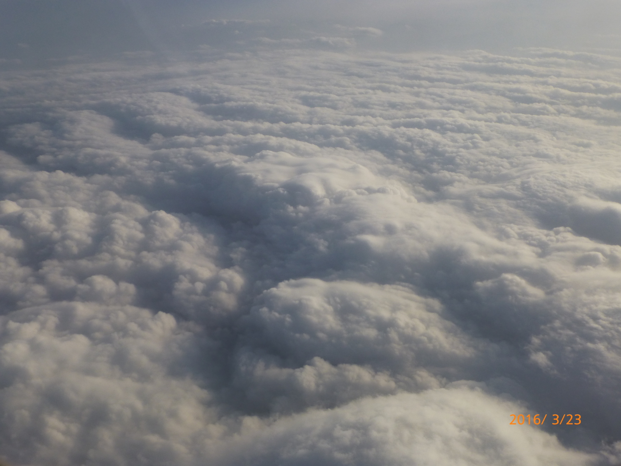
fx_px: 610
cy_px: 233
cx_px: 310
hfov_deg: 54.0
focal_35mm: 34
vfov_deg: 41.8
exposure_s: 1/1300
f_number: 3.7
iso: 100
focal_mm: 6.1
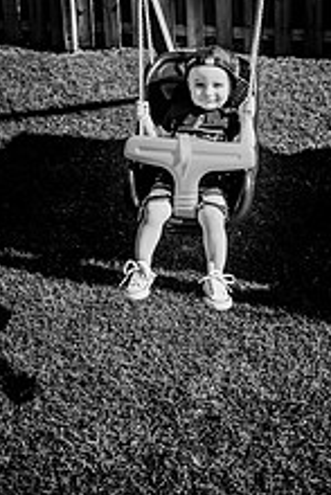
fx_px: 675
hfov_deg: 27.5
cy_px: 74
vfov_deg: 38.3
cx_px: 203
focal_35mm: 49
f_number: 2.2
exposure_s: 1/2500
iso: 100
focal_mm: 24
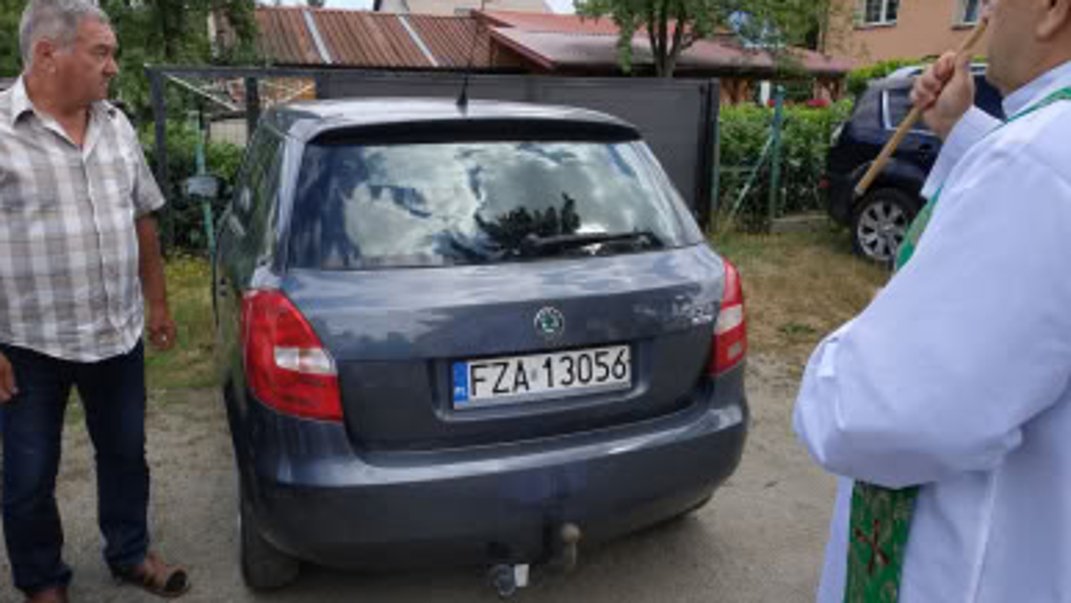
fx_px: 767
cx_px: 520
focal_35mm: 27
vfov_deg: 42.9
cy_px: 271
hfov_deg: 69.8
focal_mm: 3.94
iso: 200
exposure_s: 1/1629
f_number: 1.9
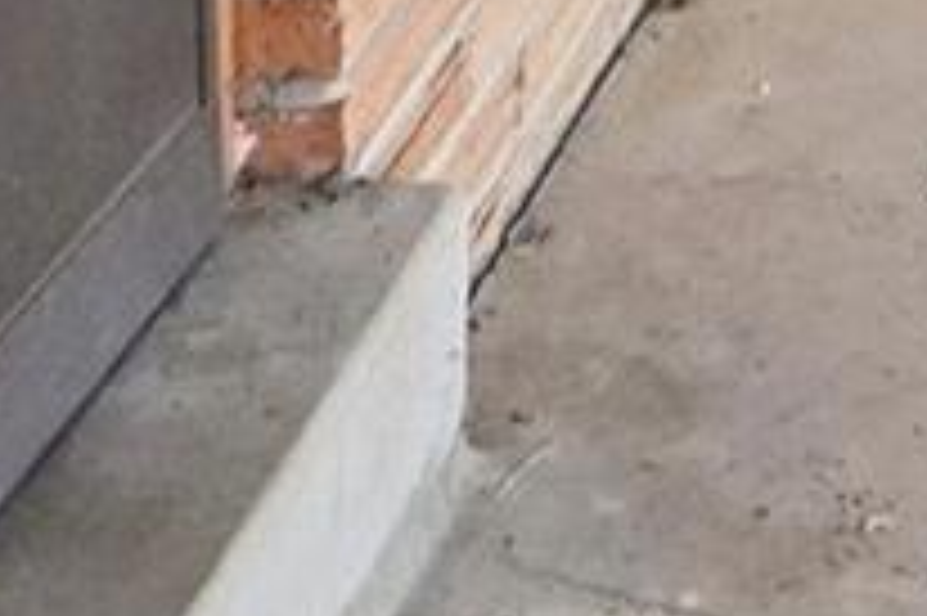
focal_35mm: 140
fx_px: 3602
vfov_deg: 7.8
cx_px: 1634
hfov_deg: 13.3
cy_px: -1533
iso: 100
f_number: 8
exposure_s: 1/40
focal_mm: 12
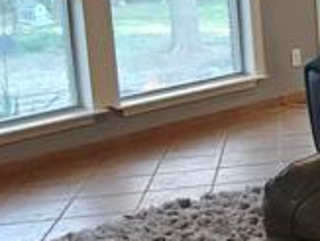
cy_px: 67
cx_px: 589
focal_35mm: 94
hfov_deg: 16.9
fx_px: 871
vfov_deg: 15.7
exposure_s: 1/120
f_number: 2
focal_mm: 2.3
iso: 1250
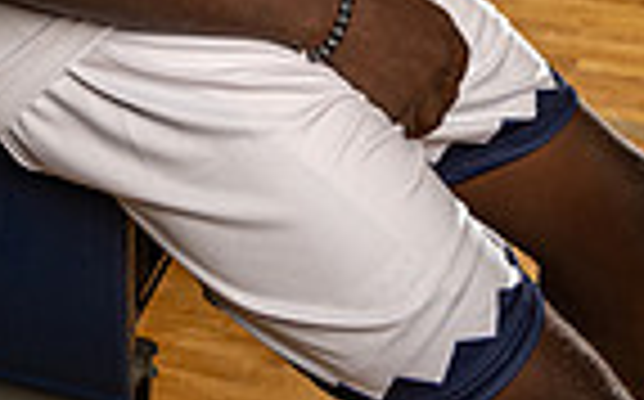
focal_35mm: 77
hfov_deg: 26.8
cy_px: -589
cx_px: 288
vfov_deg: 12.7
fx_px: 1350
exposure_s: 1/200
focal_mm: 24
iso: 320
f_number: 7.1
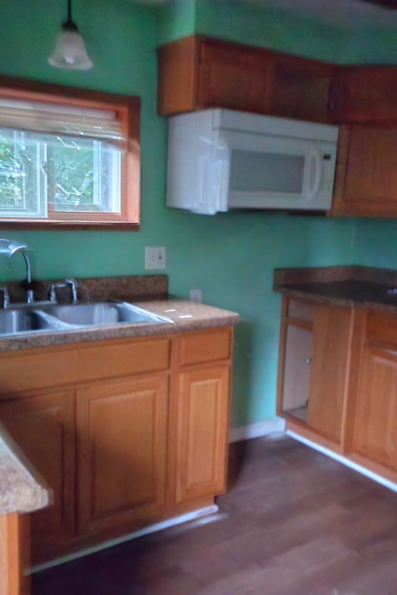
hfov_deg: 41.1
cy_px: 298
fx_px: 529
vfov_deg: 58.7
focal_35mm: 32
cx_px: 175
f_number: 1.8
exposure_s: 1/4
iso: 4000
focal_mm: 5.4
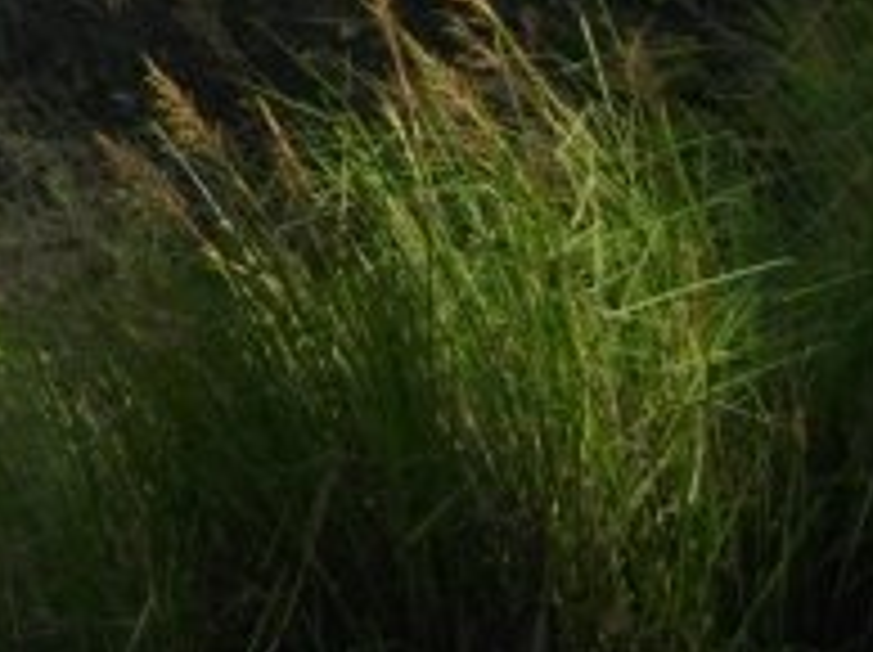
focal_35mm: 164
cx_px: -1053
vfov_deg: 8.2
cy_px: -1021
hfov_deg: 10.7
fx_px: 4131
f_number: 8.8
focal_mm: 5.7
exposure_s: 1/200
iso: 100
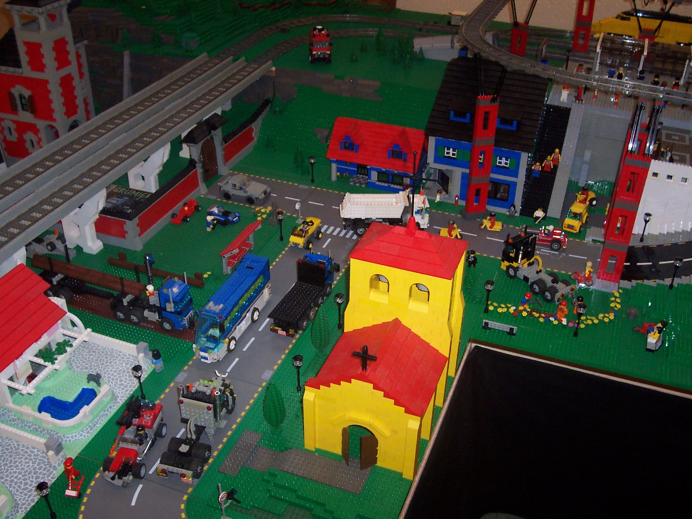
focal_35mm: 37
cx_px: 346
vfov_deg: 38.7
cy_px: 260
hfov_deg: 50.1
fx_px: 740
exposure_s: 1/60
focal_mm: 5.6
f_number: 2.8
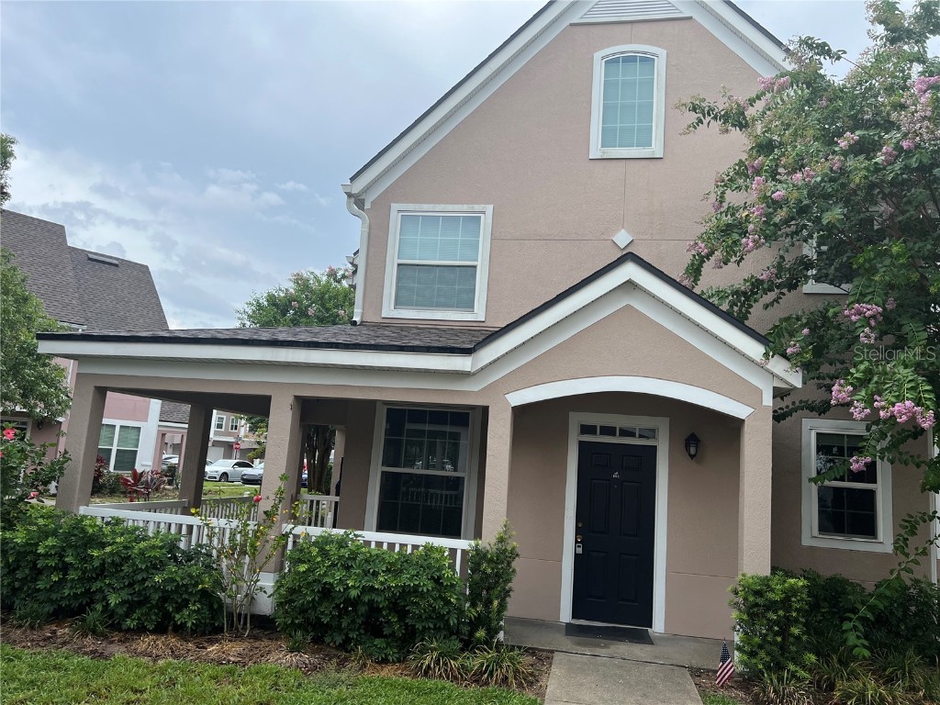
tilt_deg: +8.7
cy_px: 352
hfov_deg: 67.3
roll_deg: -4.0
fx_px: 706
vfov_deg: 53.1
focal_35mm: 26
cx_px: 470
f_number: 1.5
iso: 50
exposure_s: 1/2353
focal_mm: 5.7
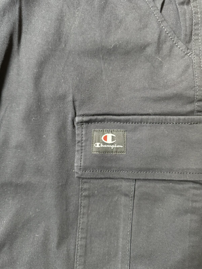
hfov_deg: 56.8
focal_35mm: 24
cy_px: 134
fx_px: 187
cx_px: 101
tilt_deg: -86.6
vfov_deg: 71.6
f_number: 1.78
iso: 800
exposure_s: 1/40
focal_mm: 6.86
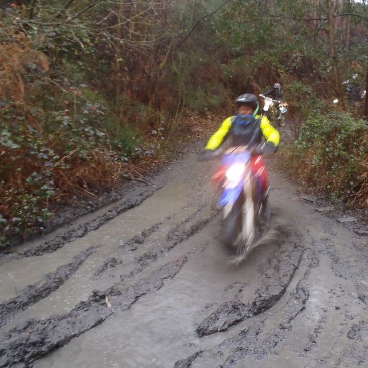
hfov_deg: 47.9
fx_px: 409
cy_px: 187
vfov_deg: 48.4
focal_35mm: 34
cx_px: 233
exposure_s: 1/10
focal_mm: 5
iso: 200
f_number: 3.9
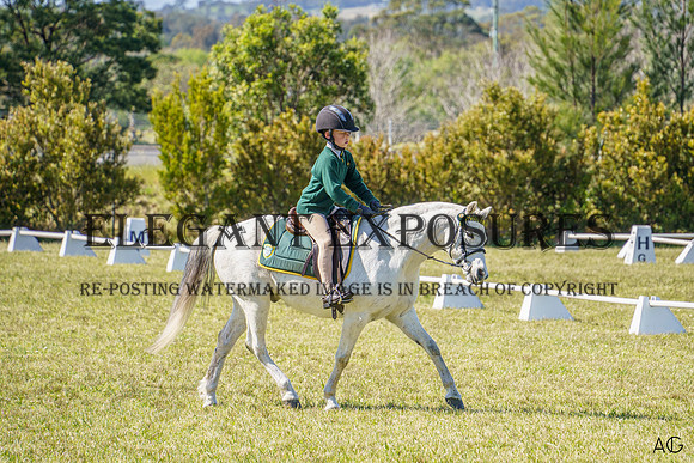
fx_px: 4739
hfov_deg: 8.4
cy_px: 262
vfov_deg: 5.6
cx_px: 401
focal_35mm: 246
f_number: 5.6
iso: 400
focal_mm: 200
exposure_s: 1/1000
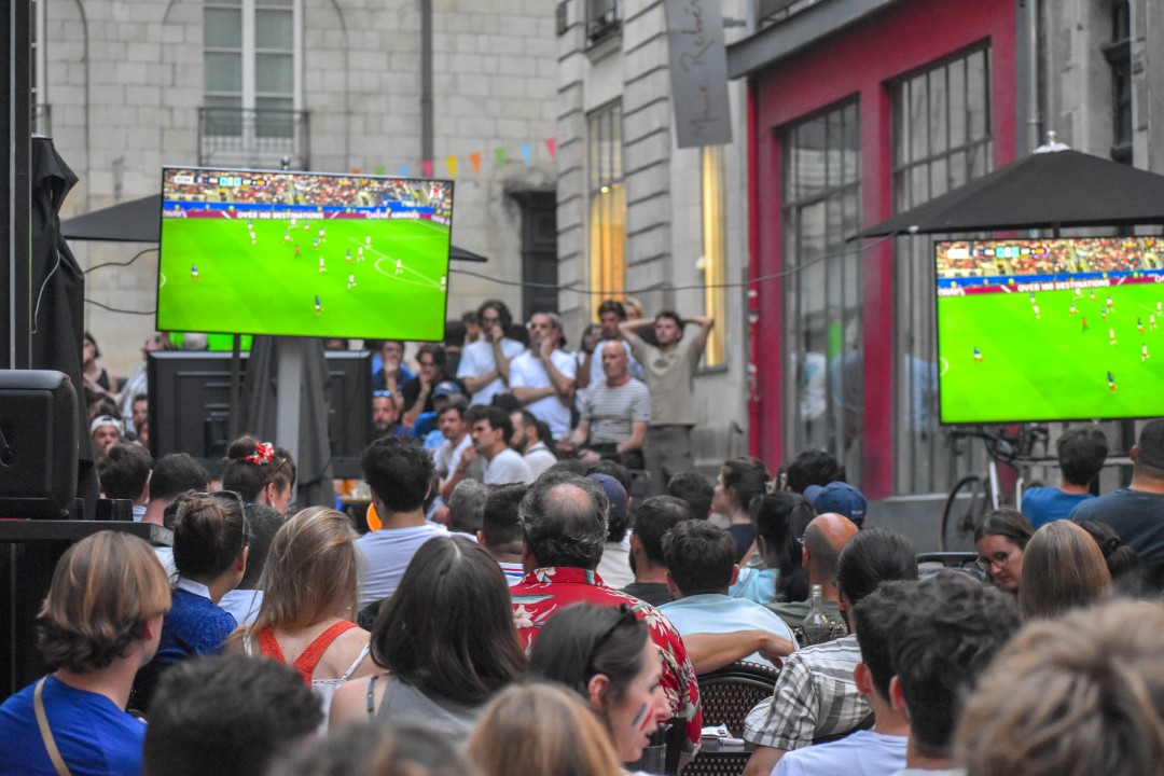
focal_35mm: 128
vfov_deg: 10.8
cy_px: 388
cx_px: 582
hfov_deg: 16.1
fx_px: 4122
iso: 3200
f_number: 4.8
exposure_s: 1/180
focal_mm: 85
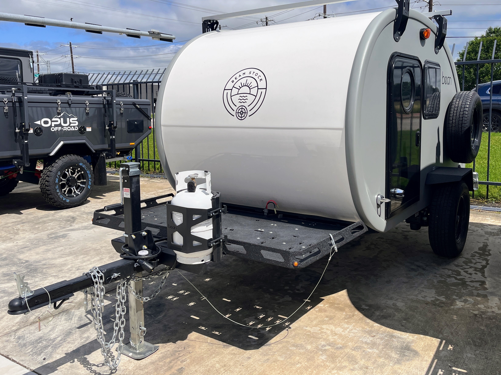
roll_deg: +0.7
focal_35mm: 32
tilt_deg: -5.7
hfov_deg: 56.8
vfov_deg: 44.0
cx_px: 266
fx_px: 463
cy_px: 155
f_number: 1.6
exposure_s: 1/7353
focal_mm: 5.1
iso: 50
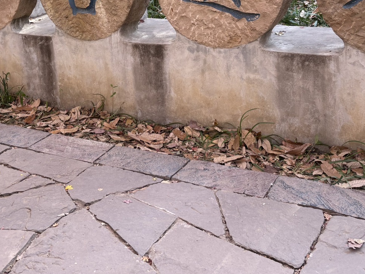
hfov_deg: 35.3
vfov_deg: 26.0
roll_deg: +4.9
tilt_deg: -10.9
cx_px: 136
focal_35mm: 54
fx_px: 569
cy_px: 21
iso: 100
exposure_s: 1/122
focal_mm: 5.96
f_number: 1.6
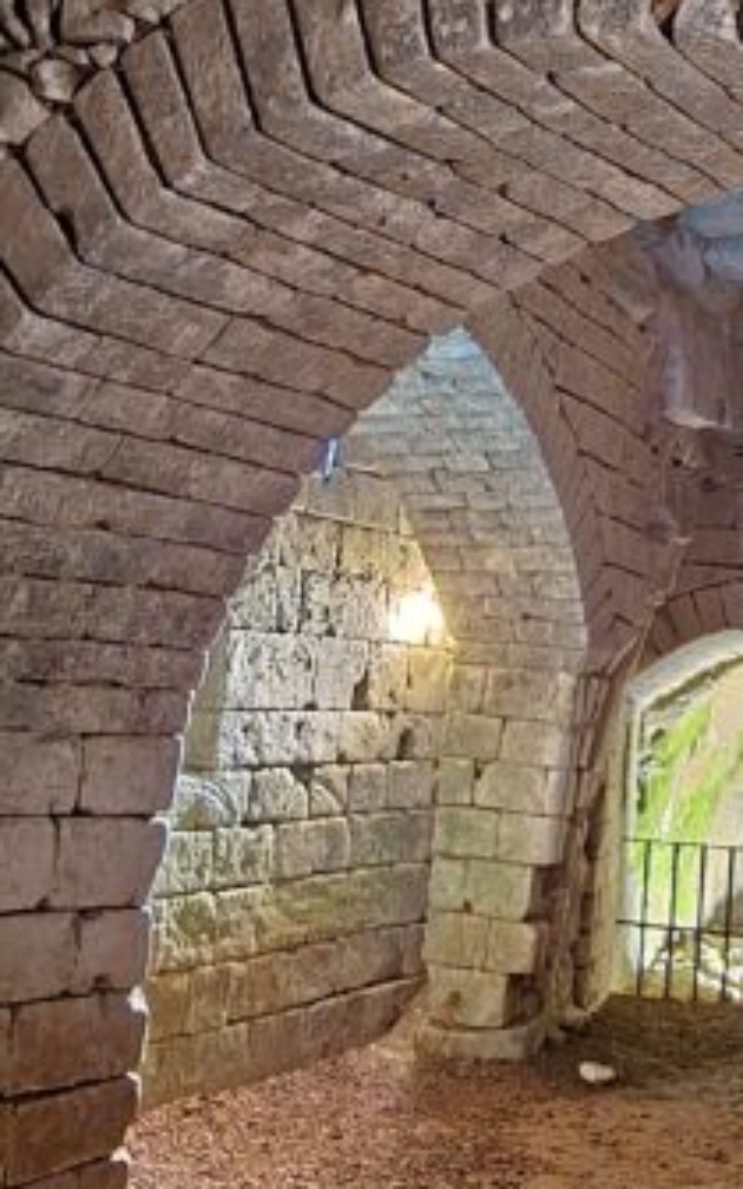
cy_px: 435
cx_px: 612
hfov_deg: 29.7
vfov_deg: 46.7
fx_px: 1361
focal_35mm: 42
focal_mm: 2.2
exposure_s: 1/8.33
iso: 1250
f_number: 2.2
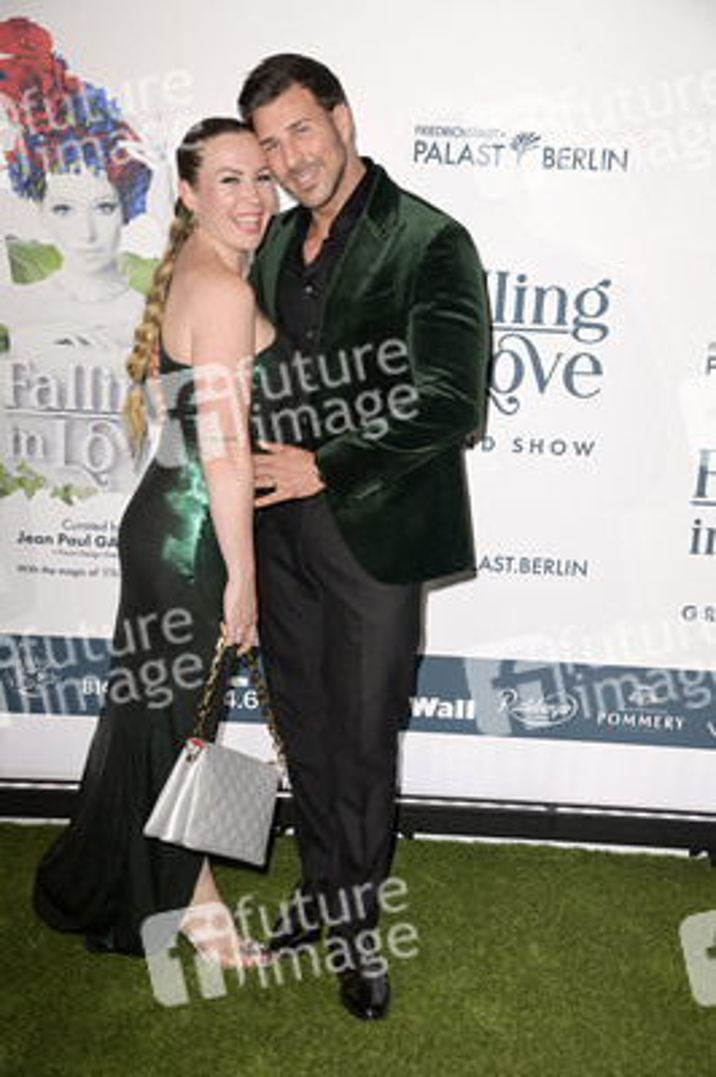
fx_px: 1494
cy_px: 538
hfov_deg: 26.9
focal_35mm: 50
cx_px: 358
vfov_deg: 39.6
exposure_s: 1/250
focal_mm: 50
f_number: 5.6
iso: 640
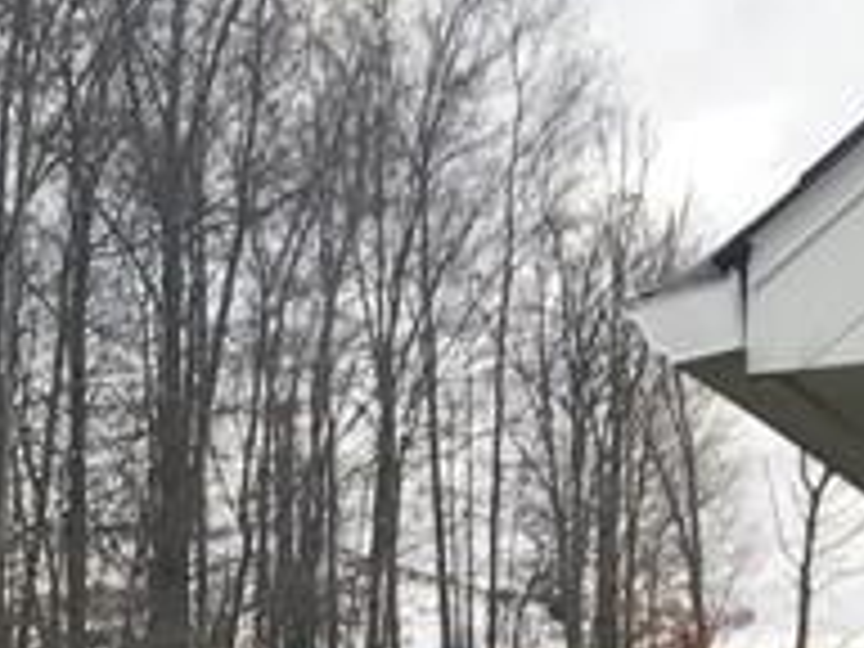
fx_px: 3869
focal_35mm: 155
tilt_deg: -4.7
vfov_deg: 9.0
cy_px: 1274
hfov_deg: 11.3
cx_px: -958
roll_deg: +0.5
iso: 25
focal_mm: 4.15
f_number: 2.2
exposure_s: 1/363
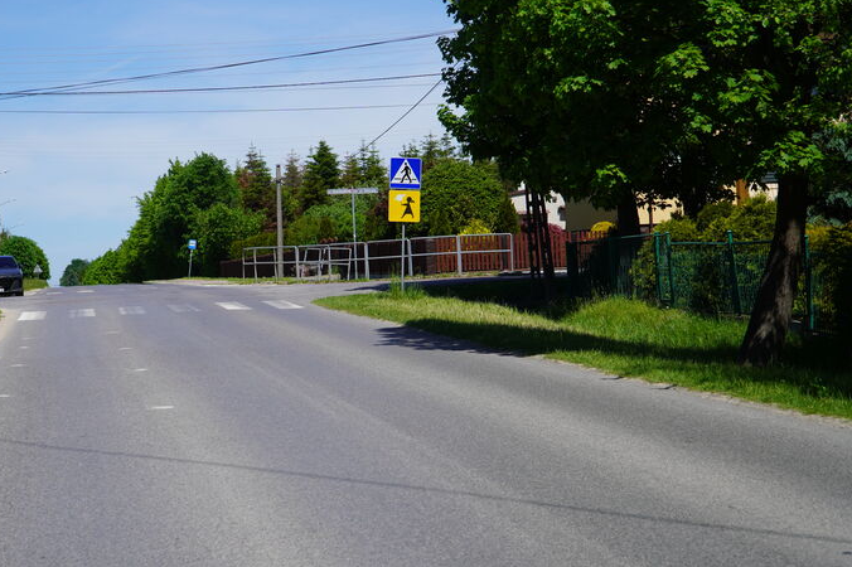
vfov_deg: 19.2
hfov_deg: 28.4
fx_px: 1679
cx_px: 349
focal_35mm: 71
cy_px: 329
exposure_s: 1/1000
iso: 100
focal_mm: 40
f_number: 5
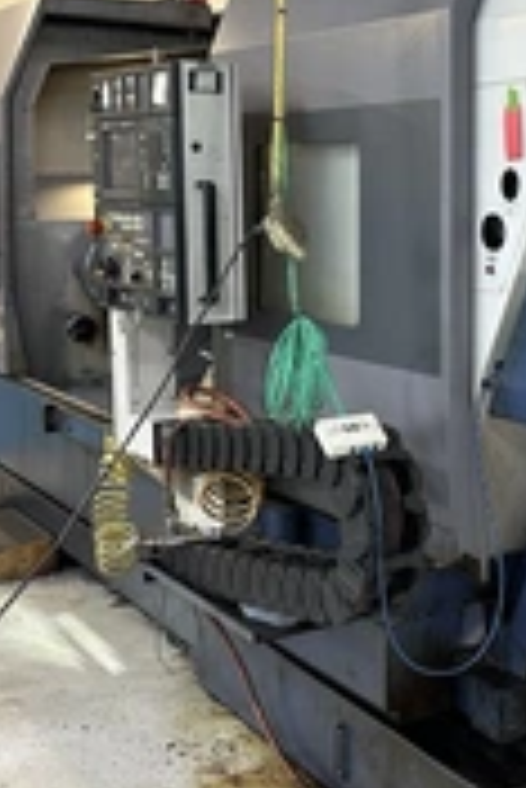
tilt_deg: -2.8
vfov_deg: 34.6
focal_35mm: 57
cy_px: 248
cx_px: 643
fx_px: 1247
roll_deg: -1.0
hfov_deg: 21.9
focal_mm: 6.86
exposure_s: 1/60
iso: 250
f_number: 1.78
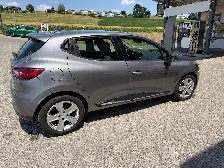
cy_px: 84
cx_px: 112
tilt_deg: -17.1
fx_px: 155
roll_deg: +1.7
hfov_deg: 71.6
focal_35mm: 24
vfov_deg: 56.8
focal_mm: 6.76
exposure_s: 1/4405
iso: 80
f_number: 1.78
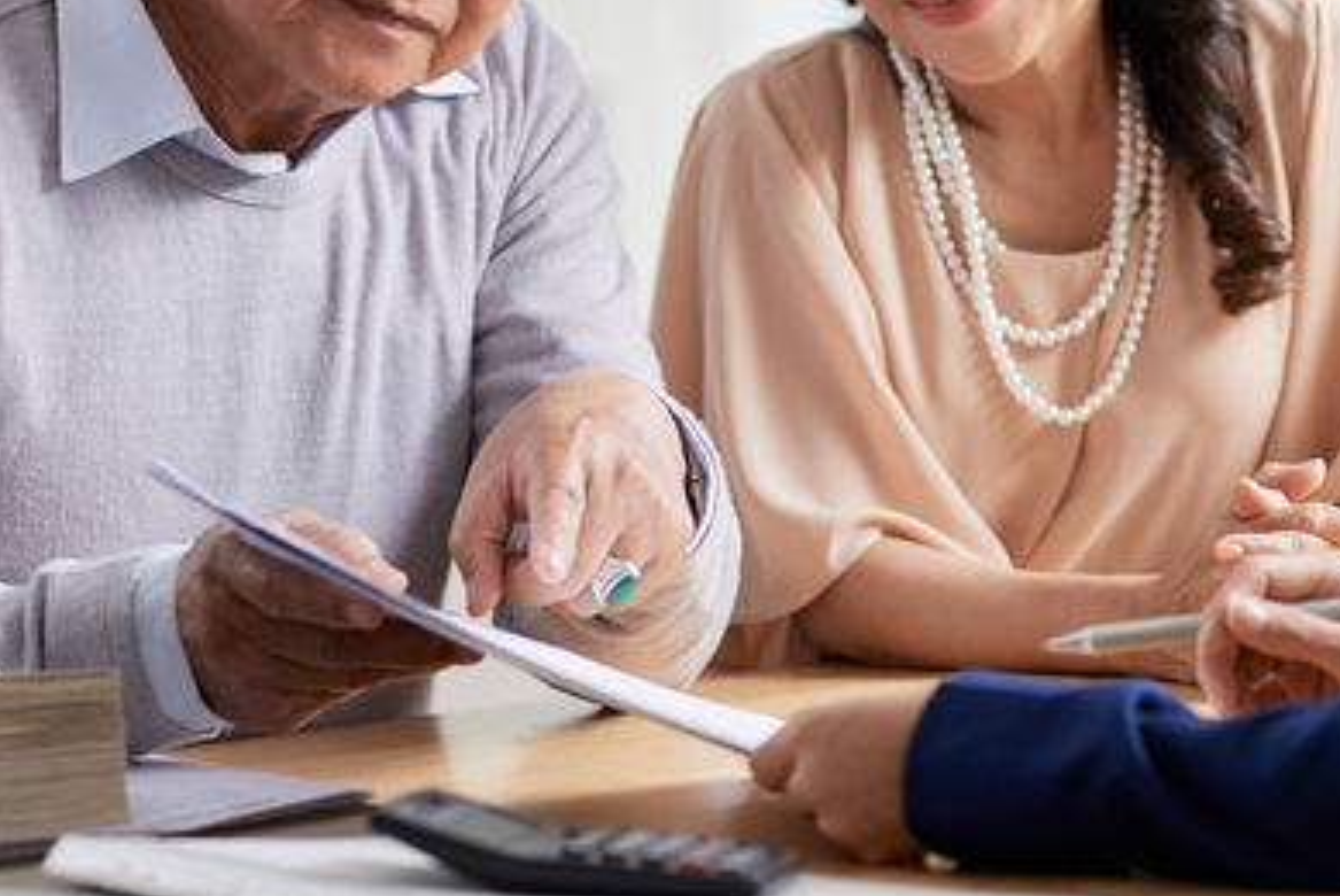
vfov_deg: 7.4
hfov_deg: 11.1
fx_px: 6891
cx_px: 894
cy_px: -22
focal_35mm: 185
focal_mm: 85
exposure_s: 1/180
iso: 100
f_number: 2.8
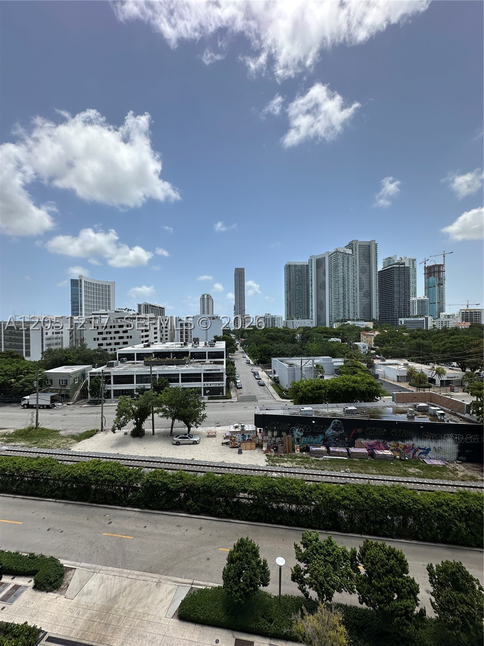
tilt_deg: -0.5
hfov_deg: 85.7
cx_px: 242
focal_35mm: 14
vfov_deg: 102.1
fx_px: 261
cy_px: 323
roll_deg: +0.7
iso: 50
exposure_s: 1/2212
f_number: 2.2
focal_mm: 2.22
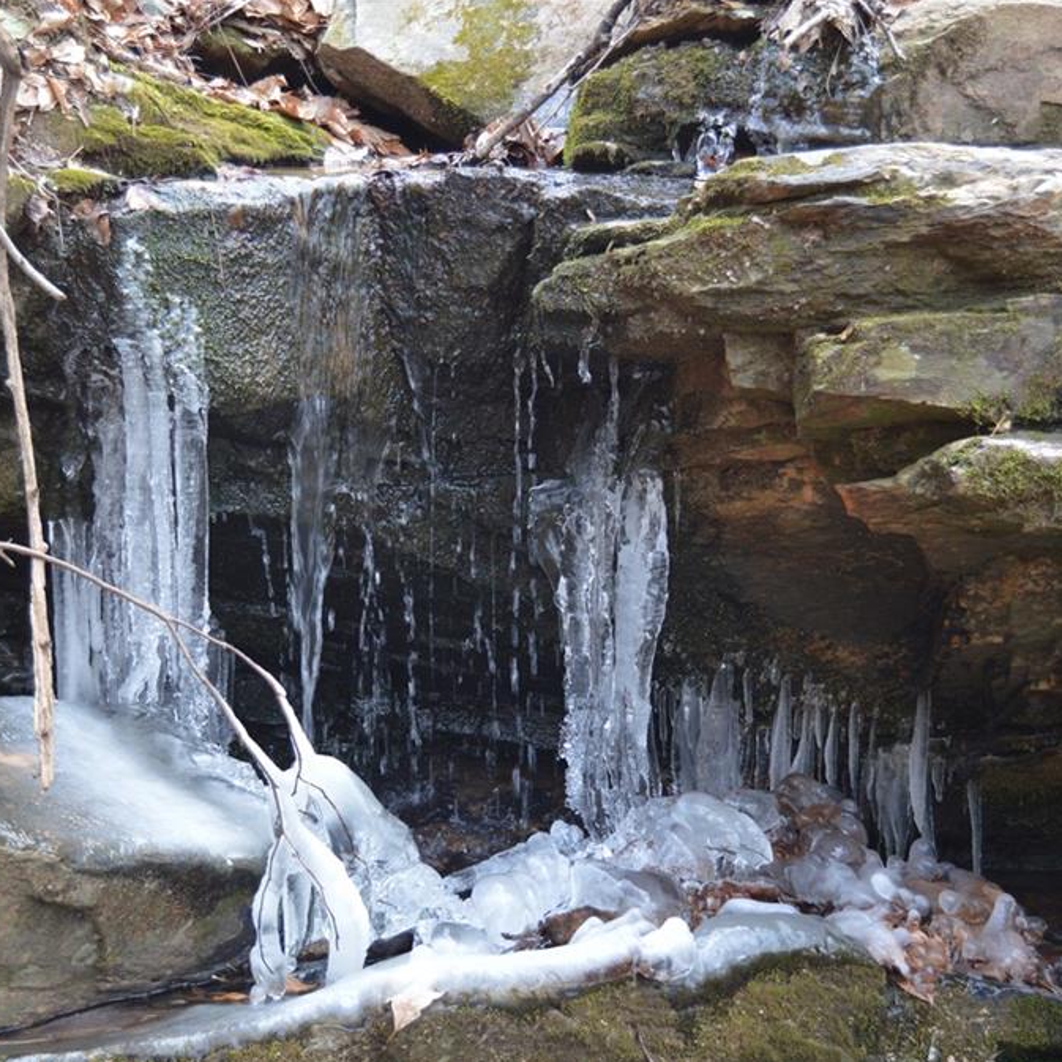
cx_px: 513
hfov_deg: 27.7
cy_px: 533
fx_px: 2152
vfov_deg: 27.7
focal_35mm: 62
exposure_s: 1/80
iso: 400
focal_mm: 32
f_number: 4.5
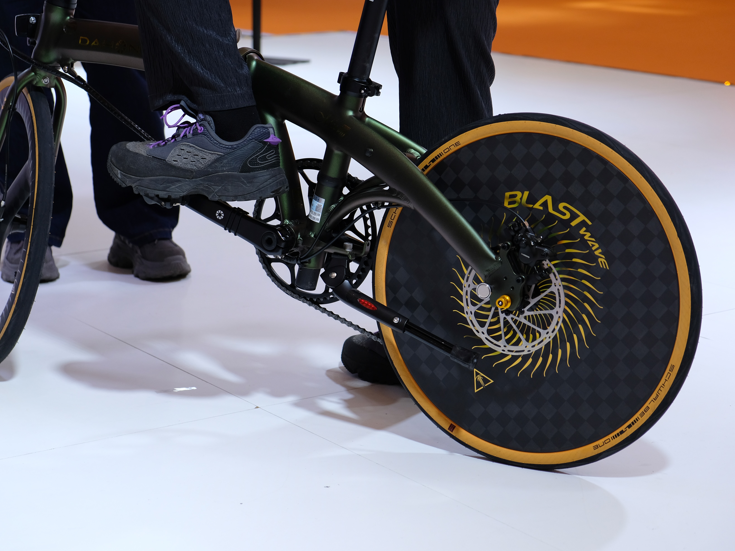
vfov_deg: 18.4
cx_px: 349
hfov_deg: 24.4
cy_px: 275
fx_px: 1699
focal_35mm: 80
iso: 400
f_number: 4
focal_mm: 48.4
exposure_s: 1/280
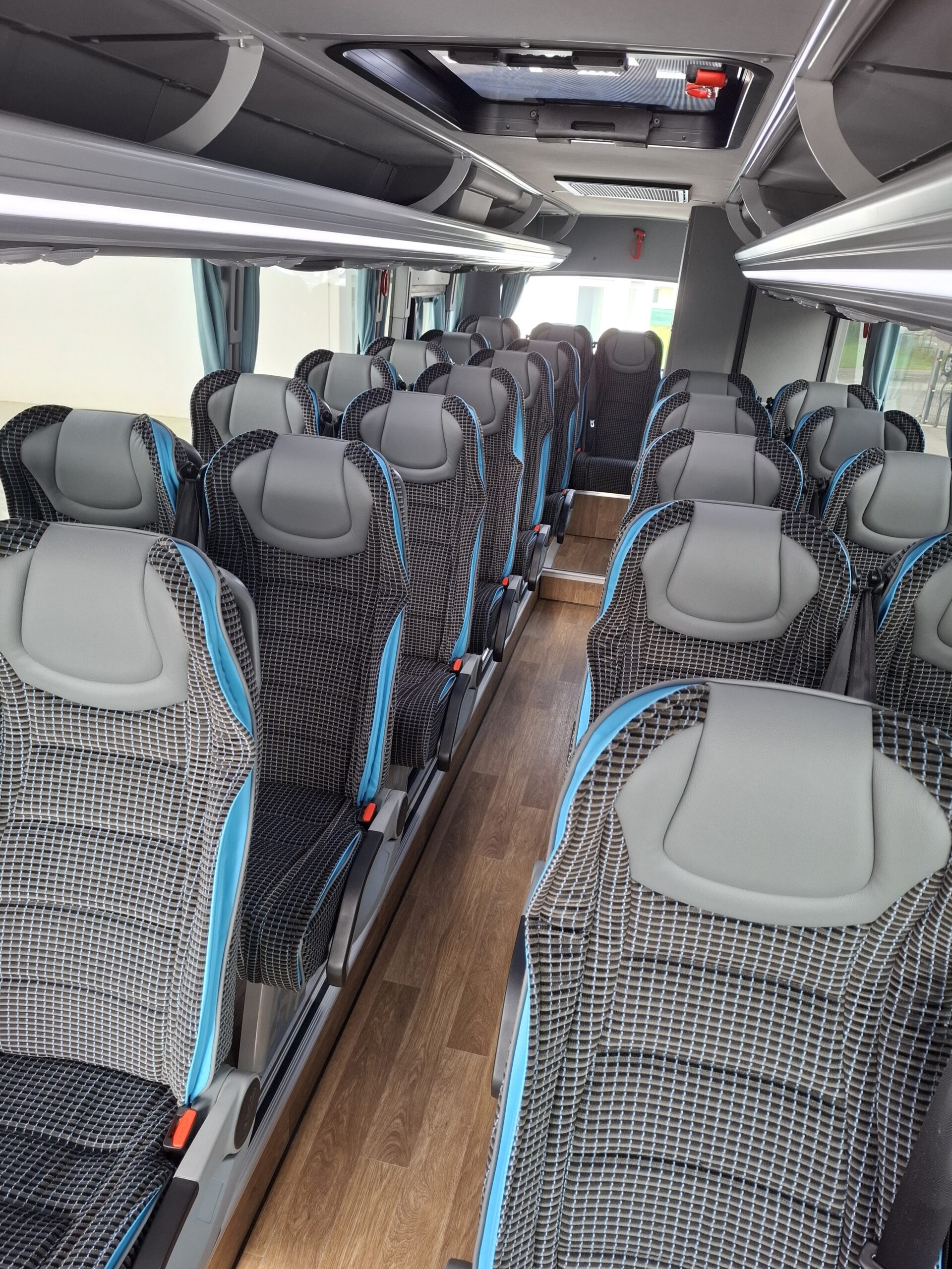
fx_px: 843
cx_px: 476
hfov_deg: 58.9
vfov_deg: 73.9
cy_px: 634
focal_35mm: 23
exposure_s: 1/100
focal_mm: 5.54
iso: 160
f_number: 1.8
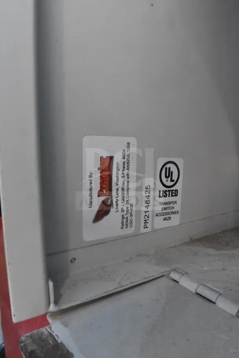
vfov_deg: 67.4
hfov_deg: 47.9
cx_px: 120
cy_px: 179
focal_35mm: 27
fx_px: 269
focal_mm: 18
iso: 6400
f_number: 14
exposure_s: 1/800
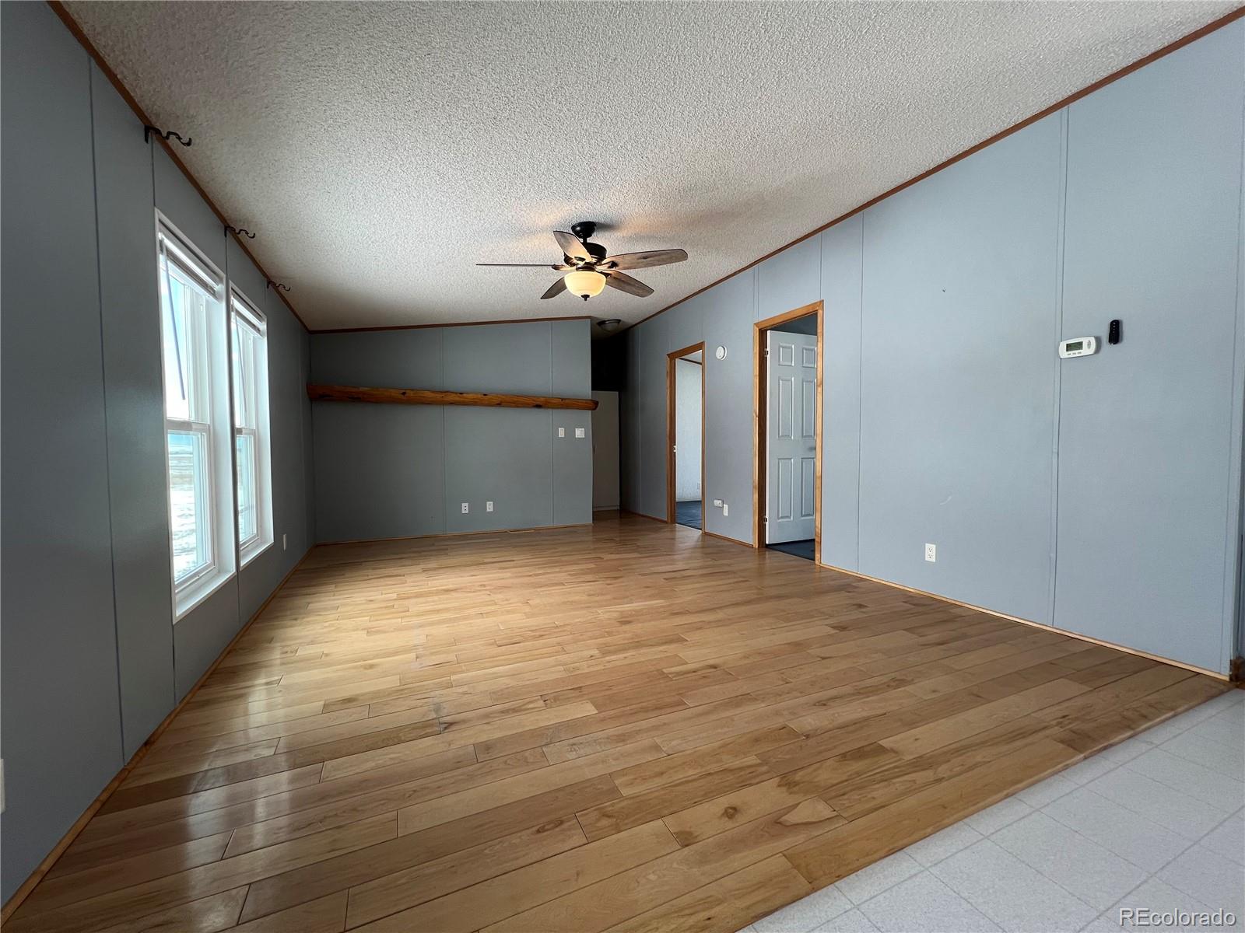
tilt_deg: -2.7
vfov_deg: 89.9
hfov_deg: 106.2
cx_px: 622
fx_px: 468
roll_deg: +0.8
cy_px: 466
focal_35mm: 13
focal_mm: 1.57
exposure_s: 1/120
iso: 50
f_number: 1.8
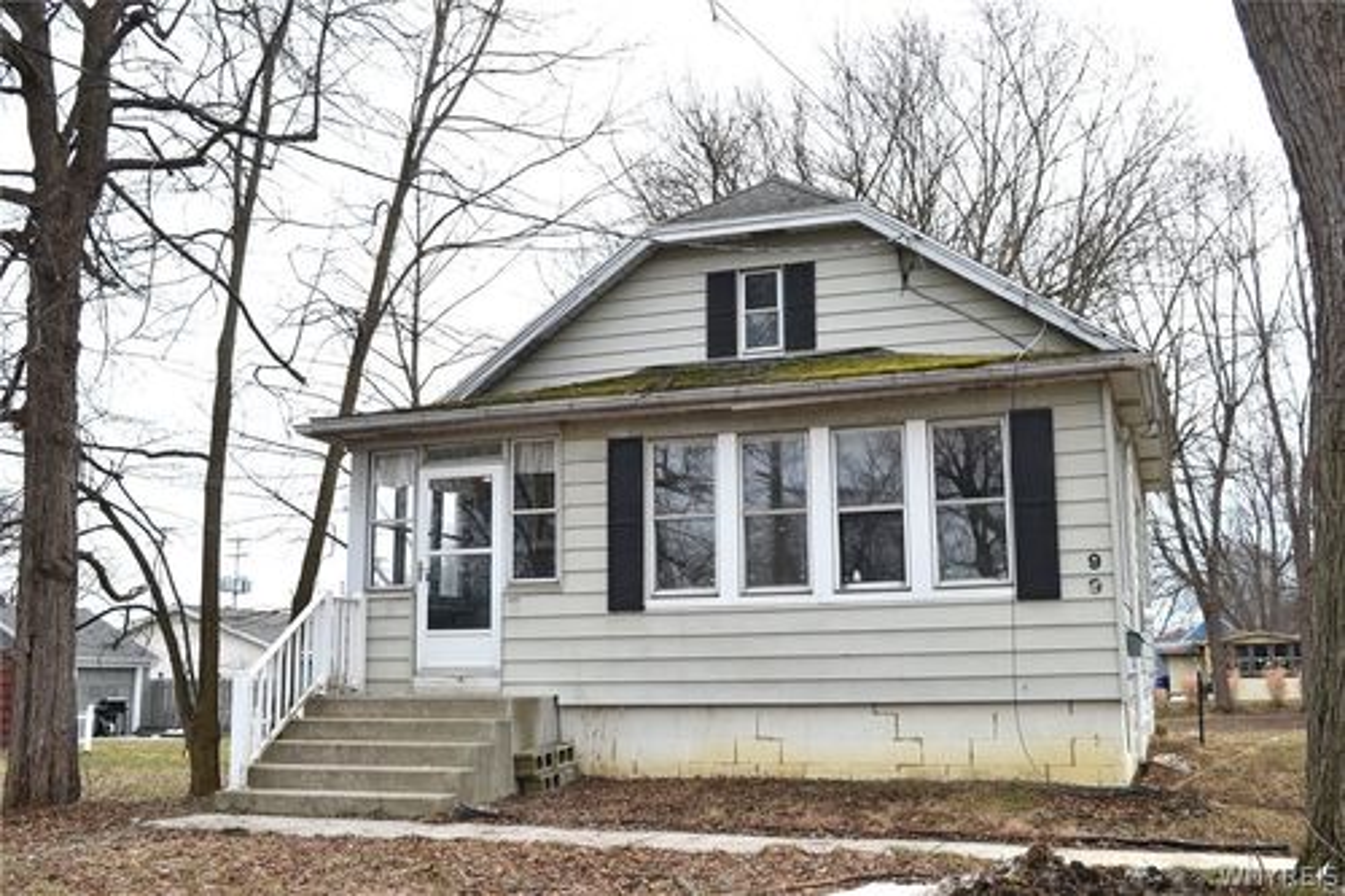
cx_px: 672
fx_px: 1344
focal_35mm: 36
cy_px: 448
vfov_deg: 36.8
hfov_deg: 53.1
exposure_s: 1/200
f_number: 7.1
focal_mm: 24
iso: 100
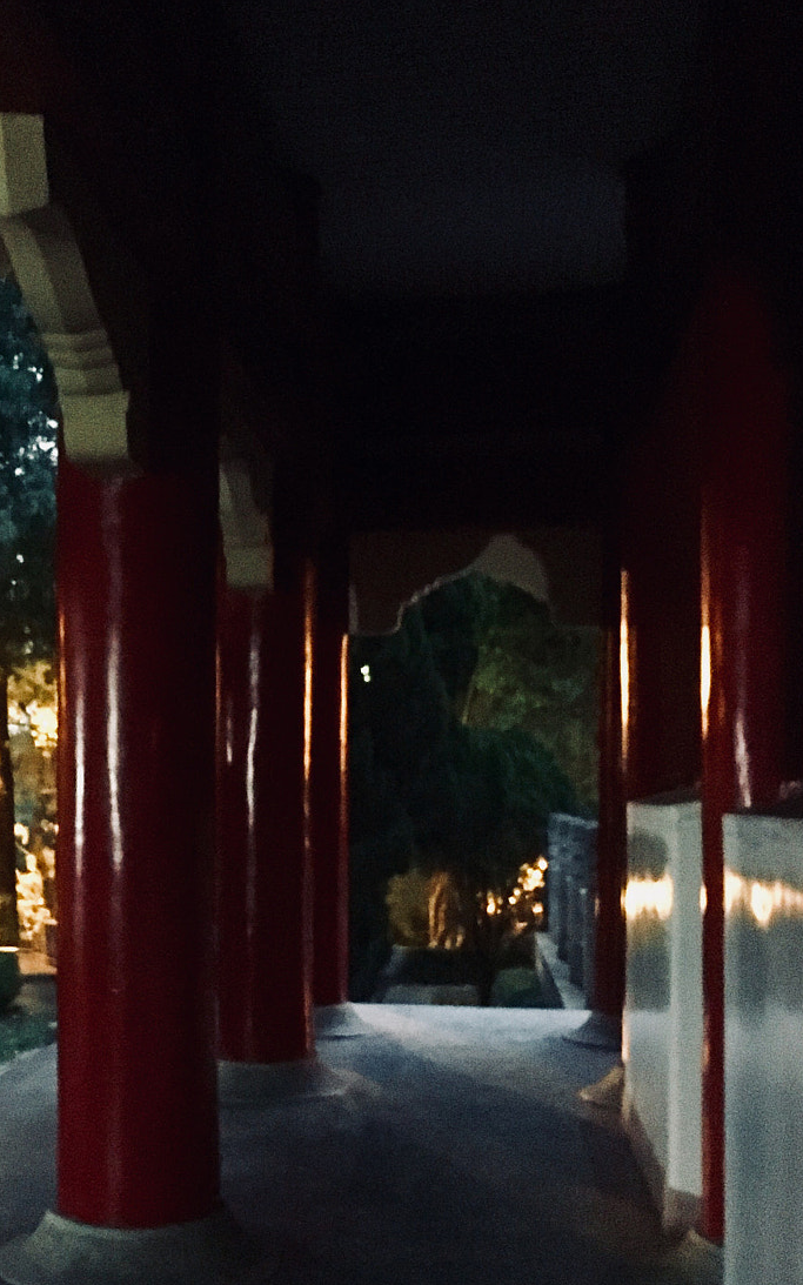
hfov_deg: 28.1
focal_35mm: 45
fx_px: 1576
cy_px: 817
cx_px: 194
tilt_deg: -0.9
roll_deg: -0.1
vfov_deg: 43.9
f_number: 2.2
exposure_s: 1/15
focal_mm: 4.15
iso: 1250
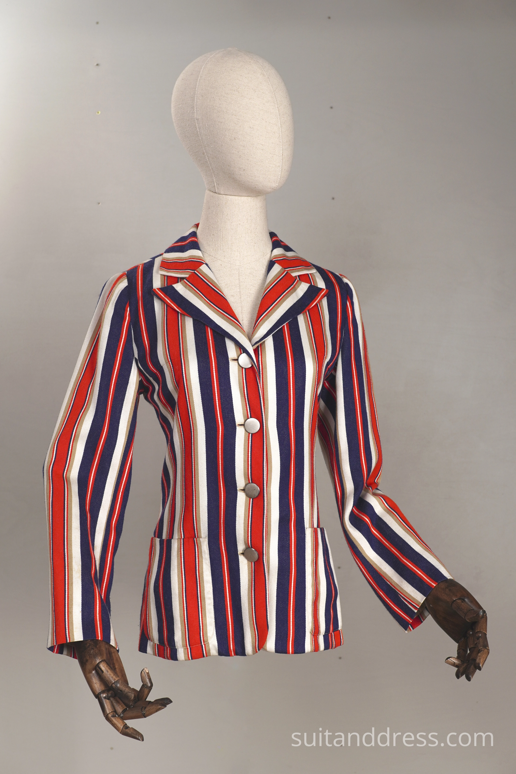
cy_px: 387
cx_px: 258
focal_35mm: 48
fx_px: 1032
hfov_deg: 28.1
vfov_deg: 41.1
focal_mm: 32
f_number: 5
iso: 200
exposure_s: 1/50
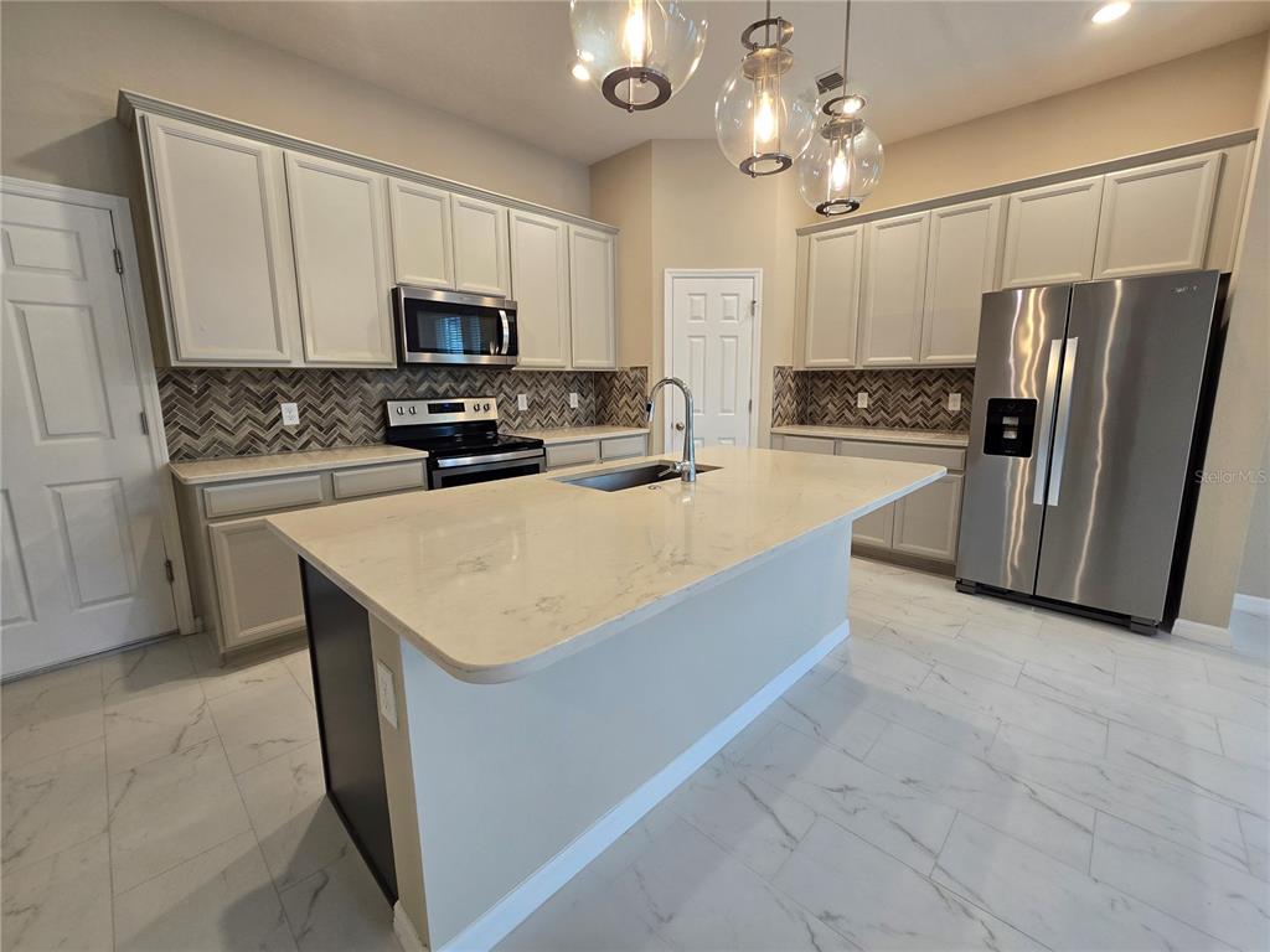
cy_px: 476
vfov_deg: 89.9
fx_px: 477
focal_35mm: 13
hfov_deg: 106.2
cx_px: 635
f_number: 2.2
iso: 125
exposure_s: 1/60
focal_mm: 2.2
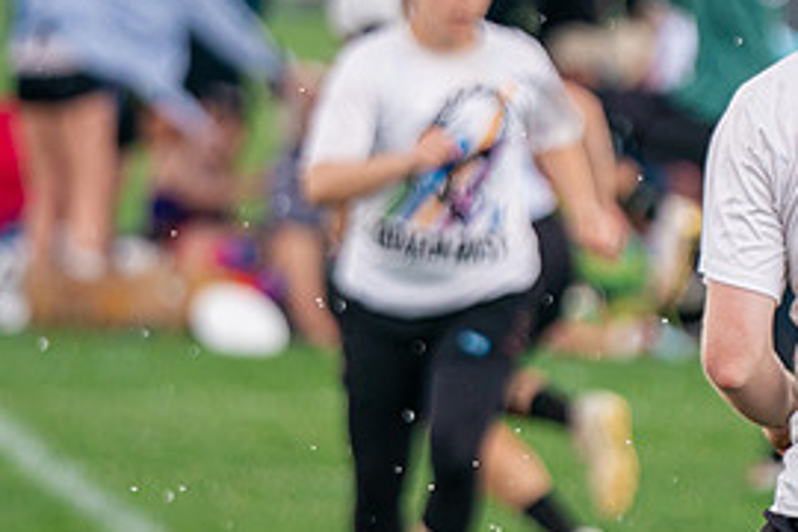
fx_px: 13210
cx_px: 610
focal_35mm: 596
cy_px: 190
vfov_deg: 2.3
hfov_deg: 3.5
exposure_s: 1/2500
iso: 640
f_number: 2.8
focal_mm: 200
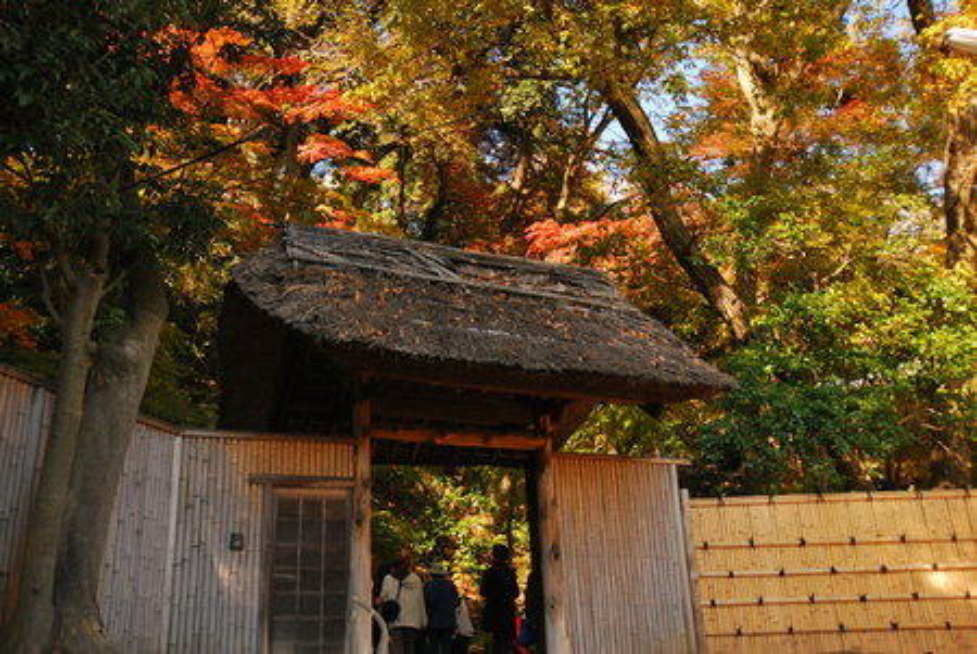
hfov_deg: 53.1
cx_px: 488
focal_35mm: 36
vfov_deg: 37.0
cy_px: 327
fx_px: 978
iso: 400
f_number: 6.3
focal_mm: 24
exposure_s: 1/160
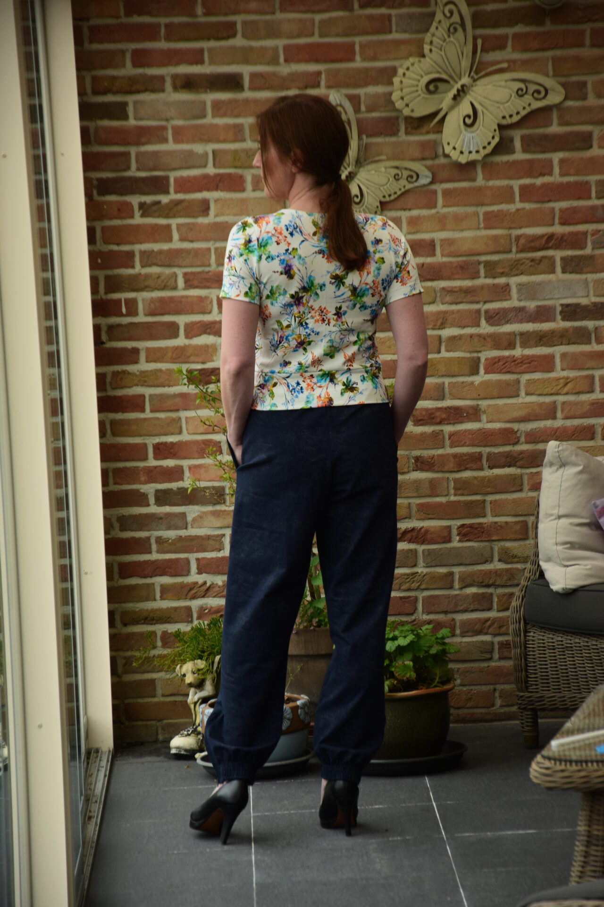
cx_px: 302
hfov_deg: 8.7
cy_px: 454
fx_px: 3963
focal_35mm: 158
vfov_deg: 13.0
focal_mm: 105
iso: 500
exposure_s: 1/200
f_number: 5.6
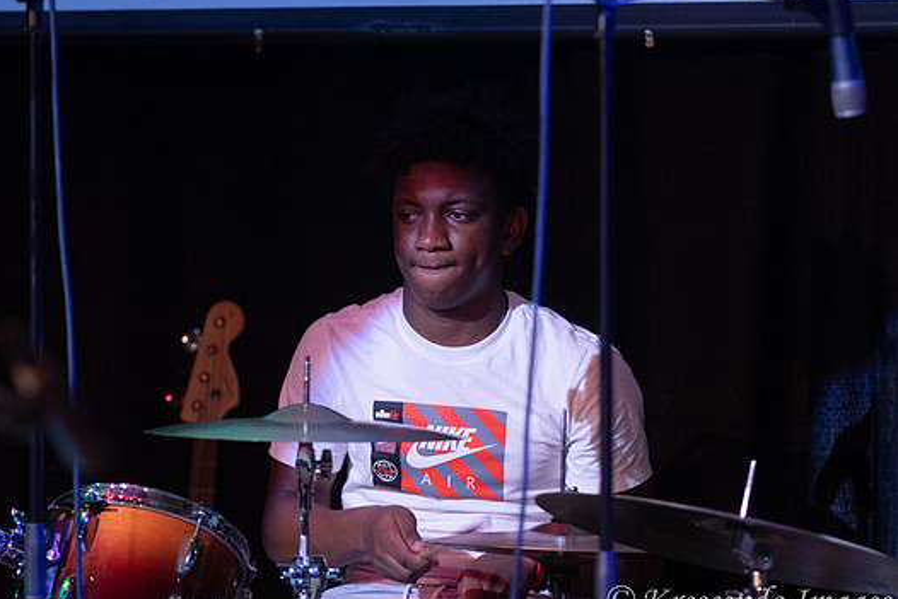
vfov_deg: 7.2
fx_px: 4790
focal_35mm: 192
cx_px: 405
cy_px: 308
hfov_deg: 10.7
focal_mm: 116
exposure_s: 1/200
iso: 1600
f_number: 2.8
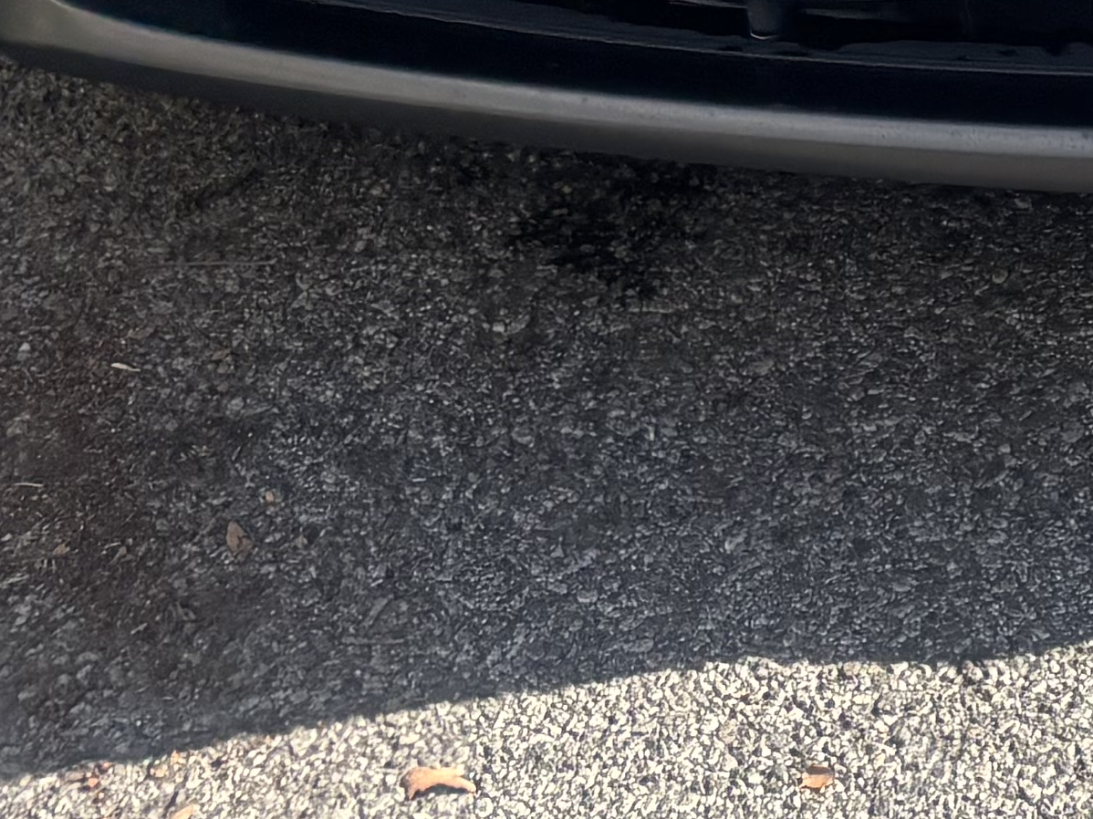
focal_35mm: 124
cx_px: 1316
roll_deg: -1.4
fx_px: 3915
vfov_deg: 10.5
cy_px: -1034
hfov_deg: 15.3
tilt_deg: -8.5
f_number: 1.6
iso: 50
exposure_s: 1/1543
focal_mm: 5.96
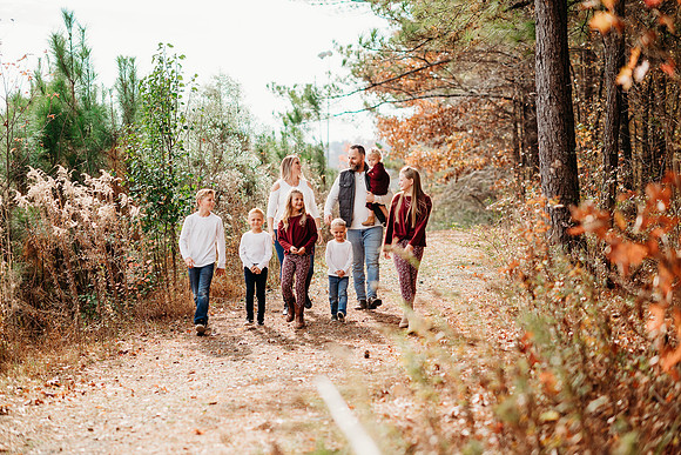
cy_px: 228
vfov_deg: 16.1
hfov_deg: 23.9
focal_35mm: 85
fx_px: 1608
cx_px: 340
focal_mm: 85
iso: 100
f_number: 2.2
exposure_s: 1/1250
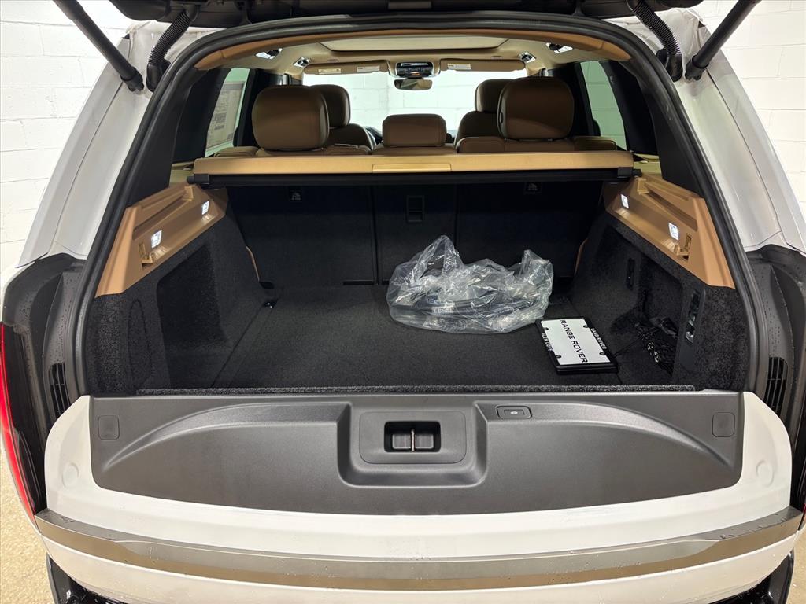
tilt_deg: -19.0
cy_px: 302
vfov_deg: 53.1
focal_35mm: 26
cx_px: 403
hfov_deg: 67.3
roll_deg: +0.5
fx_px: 605
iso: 160
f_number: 1.6
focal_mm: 5.96
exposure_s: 1/60
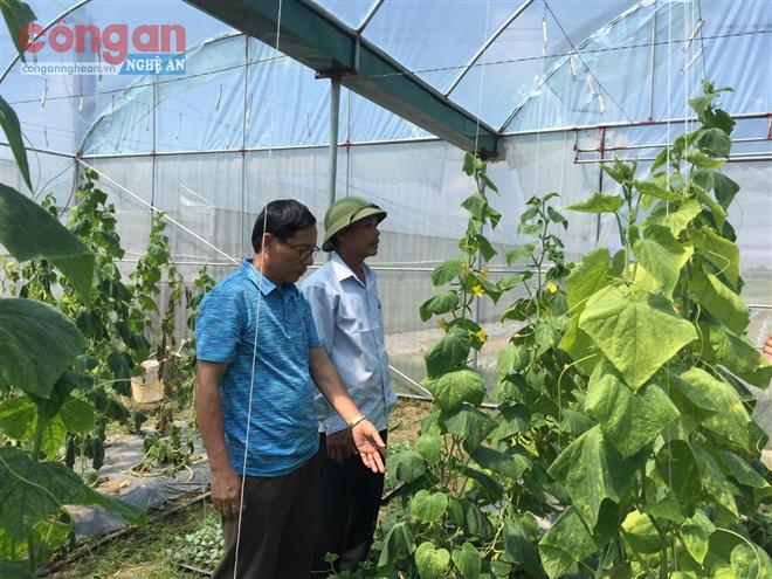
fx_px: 647
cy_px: 290
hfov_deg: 61.7
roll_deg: -2.3
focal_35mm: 29
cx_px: 386
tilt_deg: -0.5
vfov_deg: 48.2
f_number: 2.2
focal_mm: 4.15
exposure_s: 1/1721
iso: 32
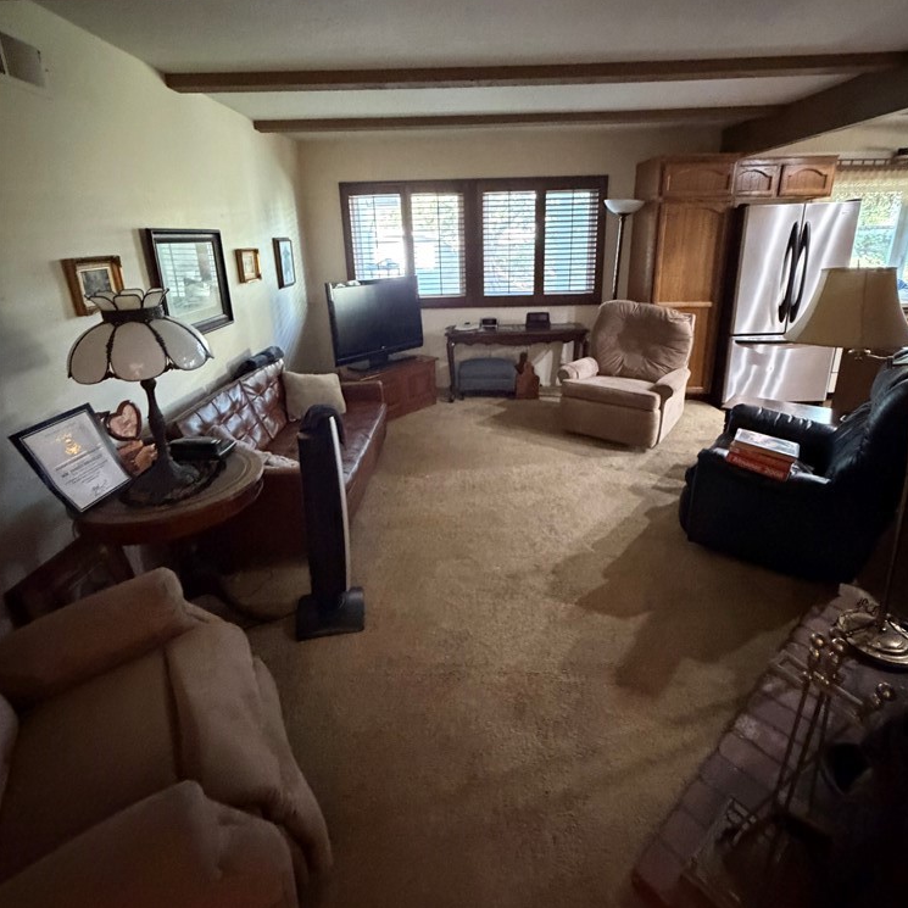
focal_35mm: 17
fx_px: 505
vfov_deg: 83.5
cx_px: 464
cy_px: 395
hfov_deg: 84.0
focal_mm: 2.22
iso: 1600
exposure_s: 1/40
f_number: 2.2
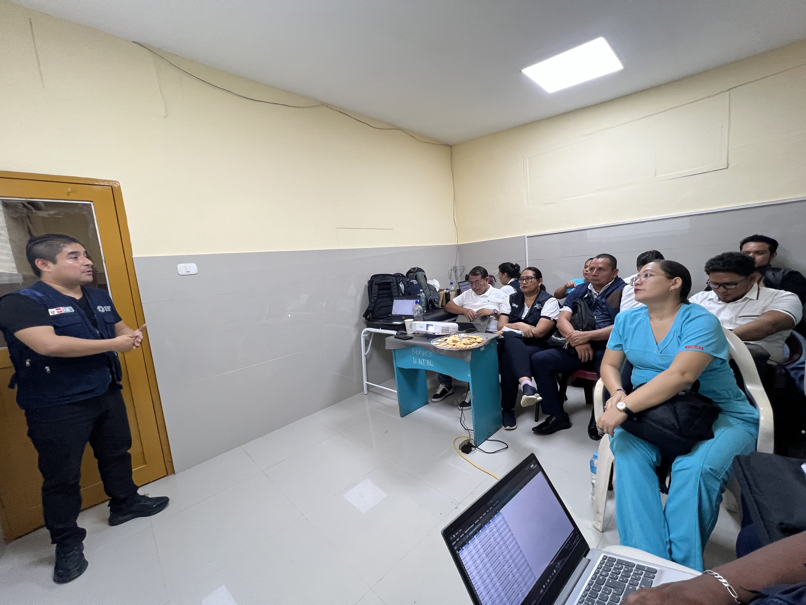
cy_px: 302
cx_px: 403
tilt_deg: -7.4
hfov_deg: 106.2
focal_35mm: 13
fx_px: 303
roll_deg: +5.5
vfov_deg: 89.9
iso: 200
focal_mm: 1.57
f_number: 1.8
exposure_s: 1/120
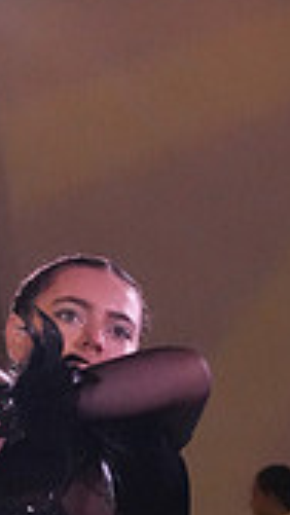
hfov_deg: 3.2
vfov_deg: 5.7
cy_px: 799
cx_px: -14
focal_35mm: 375
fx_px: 5124
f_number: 9
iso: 8000
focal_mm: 69
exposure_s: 1/250
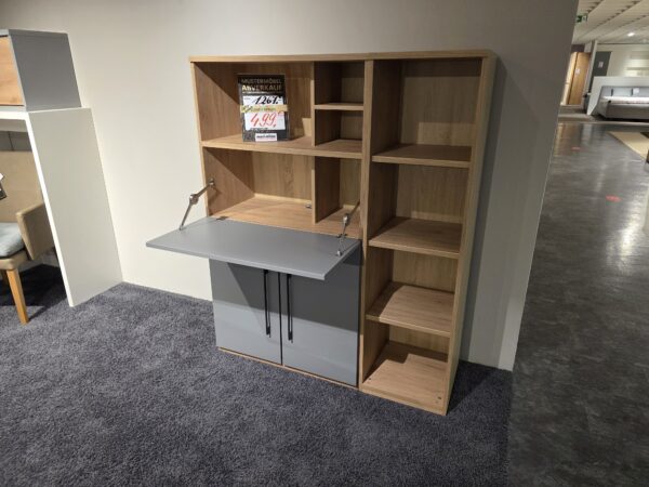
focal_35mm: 23
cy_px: 244
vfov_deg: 58.9
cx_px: 324
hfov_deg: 73.9
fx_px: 431
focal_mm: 6.3
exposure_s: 1/100
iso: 250
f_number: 1.7
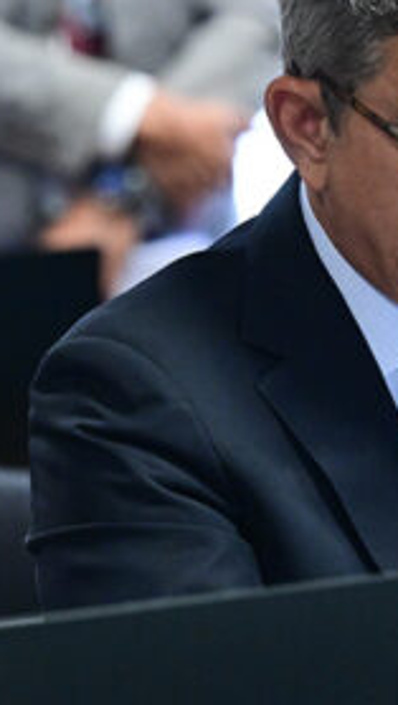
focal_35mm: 542
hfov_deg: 2.2
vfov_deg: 4.0
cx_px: 527
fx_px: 10138
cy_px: 299
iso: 4000
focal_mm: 160
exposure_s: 1/160
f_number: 3.5
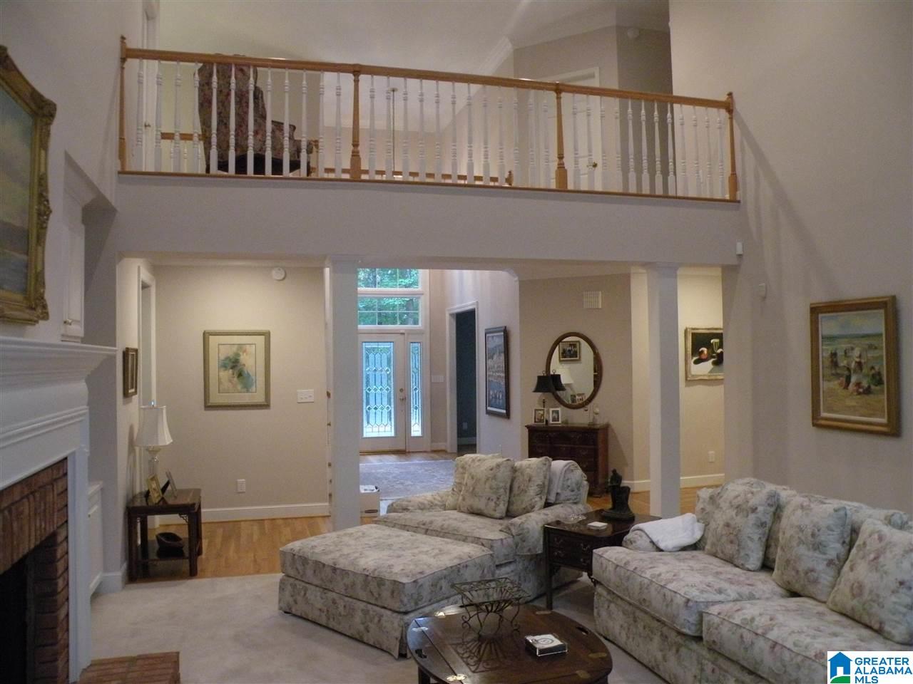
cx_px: 456
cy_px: 342
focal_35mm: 27
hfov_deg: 65.3
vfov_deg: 51.4
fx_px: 712
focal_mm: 4.7
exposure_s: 1/31.3
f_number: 2.8
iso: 400
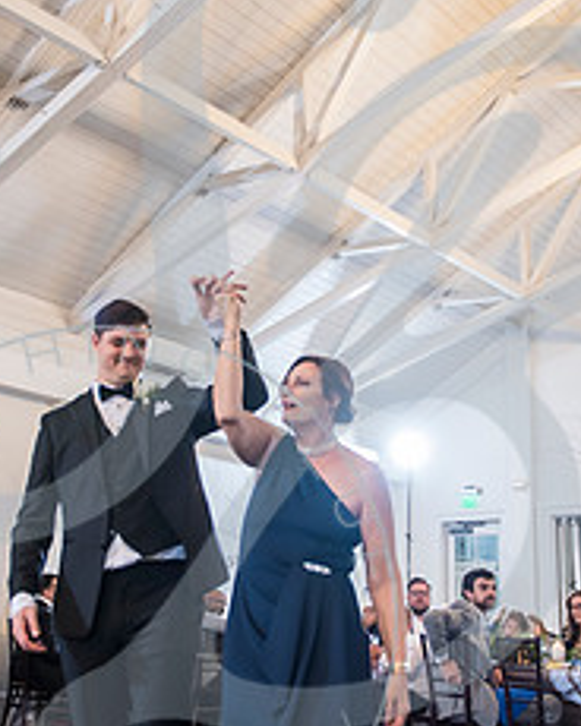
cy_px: 379
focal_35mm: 44
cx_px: 246
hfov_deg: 34.1
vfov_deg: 42.0
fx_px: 946
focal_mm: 24
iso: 1600
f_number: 2.8
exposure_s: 1/125
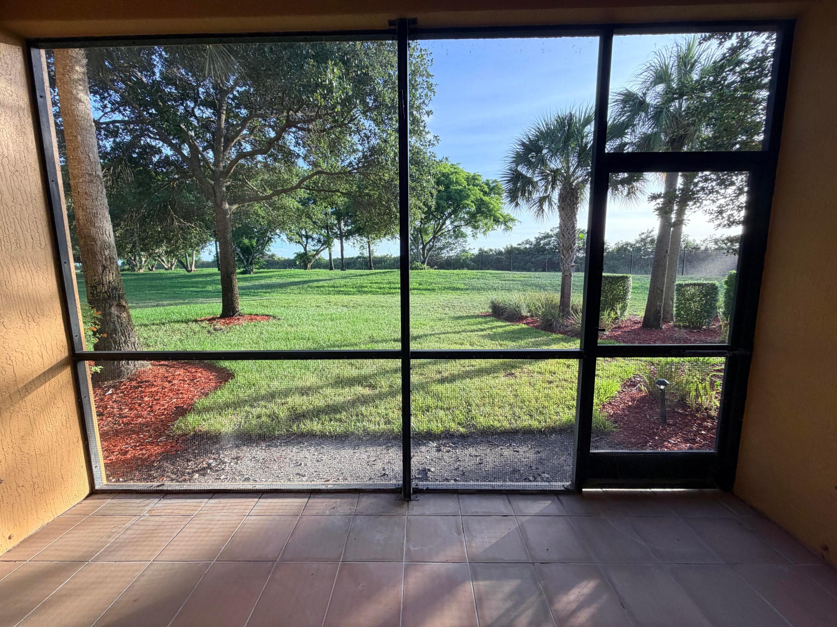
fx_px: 339
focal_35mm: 14
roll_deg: +1.0
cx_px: 418
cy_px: 314
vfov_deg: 85.7
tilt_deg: -7.5
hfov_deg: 102.1
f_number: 2.2
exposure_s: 1/200
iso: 64
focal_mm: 2.22
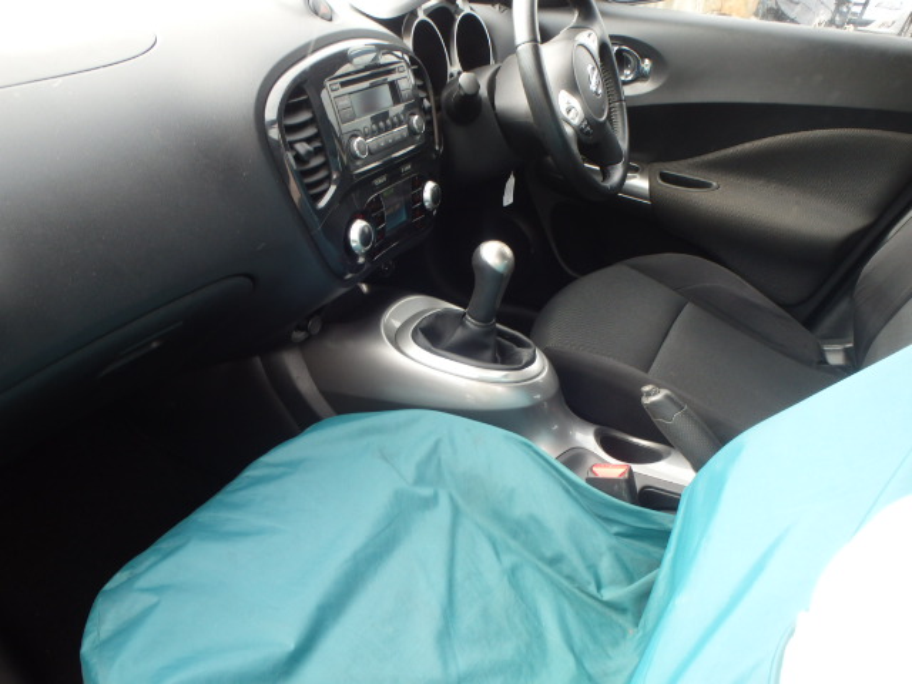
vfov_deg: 49.7
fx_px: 738
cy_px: 342
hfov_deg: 63.4
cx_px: 456
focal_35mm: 28
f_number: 3.9
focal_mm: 5
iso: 125
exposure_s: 1/60
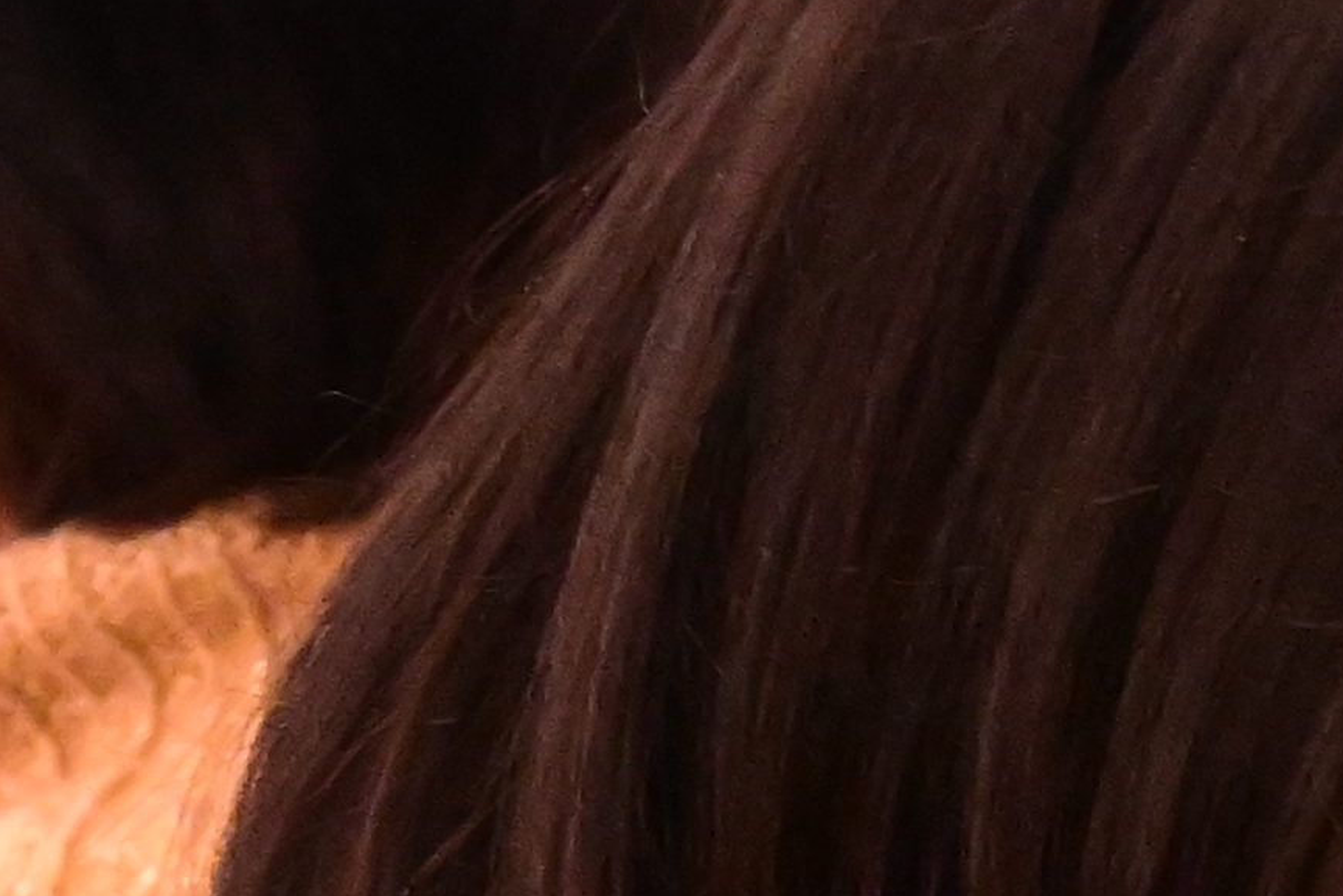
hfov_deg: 1.3
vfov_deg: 0.9
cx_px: 1663
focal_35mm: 1593
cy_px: 1374
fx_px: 59442
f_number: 7.1
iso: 7200
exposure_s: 1/250
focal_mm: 165
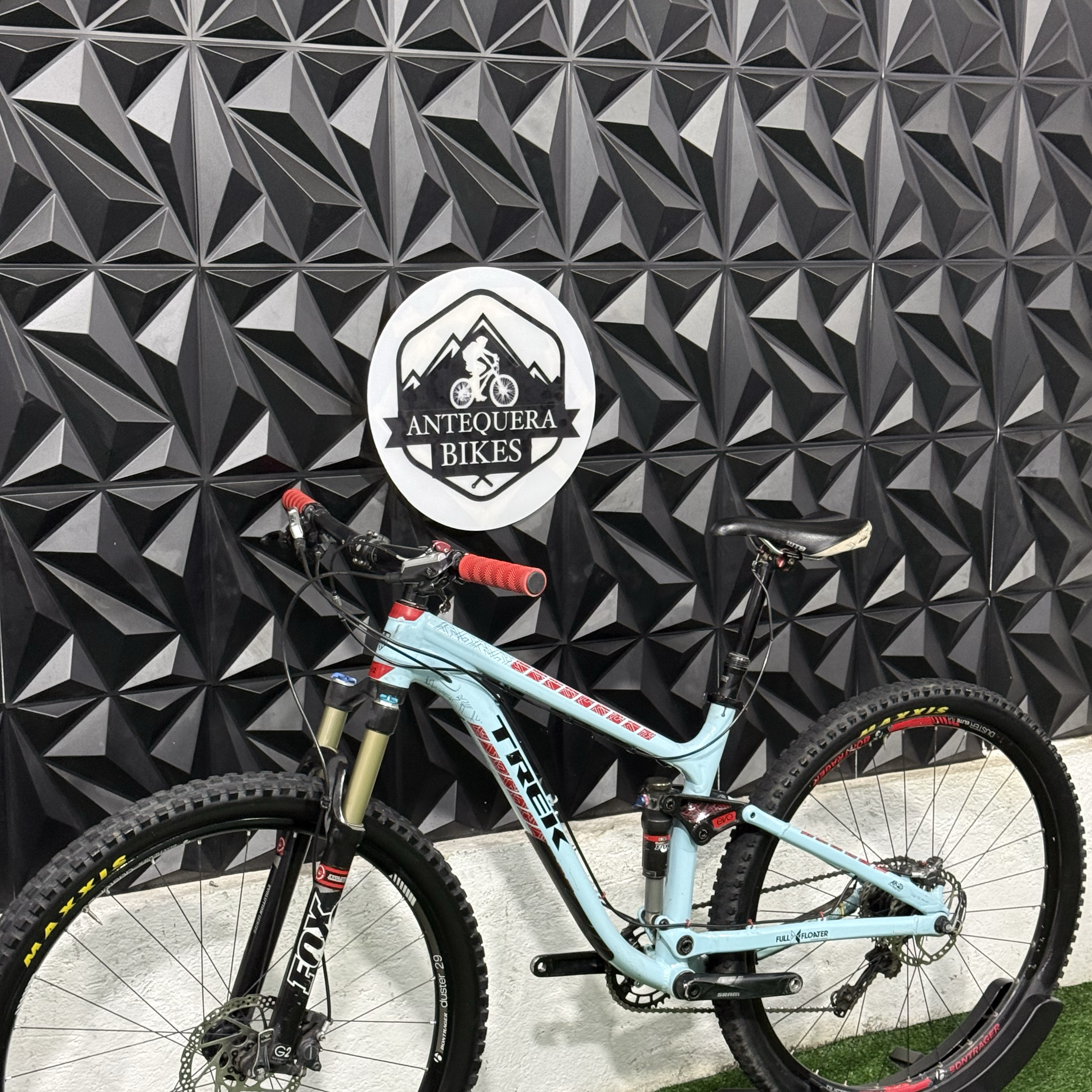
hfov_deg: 30.0
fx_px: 2034
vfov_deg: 30.0
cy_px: 620
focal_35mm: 57
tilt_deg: -12.9
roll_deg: -1.0
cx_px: 543
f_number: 1.78
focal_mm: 6.76
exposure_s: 1/60
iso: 200
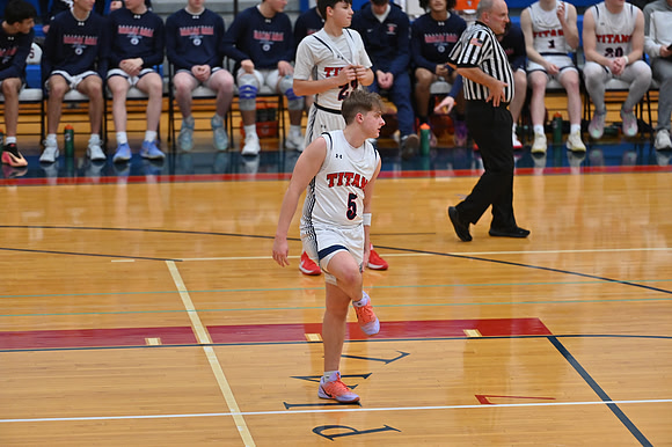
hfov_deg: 10.3
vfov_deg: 6.9
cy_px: 224
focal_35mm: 200
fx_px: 3731
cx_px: 336
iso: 2800
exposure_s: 1/800
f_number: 4
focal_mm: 200
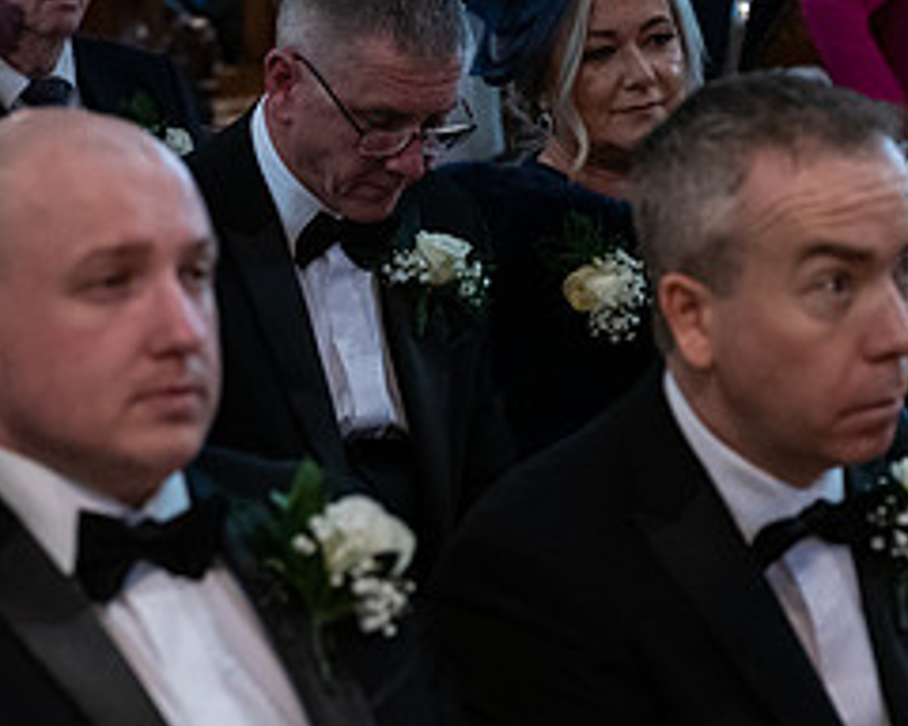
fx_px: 4273
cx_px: 446
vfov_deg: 9.7
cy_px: 263
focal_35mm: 159
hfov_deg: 12.1
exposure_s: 1/160
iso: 1250
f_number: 3.5
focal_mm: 70
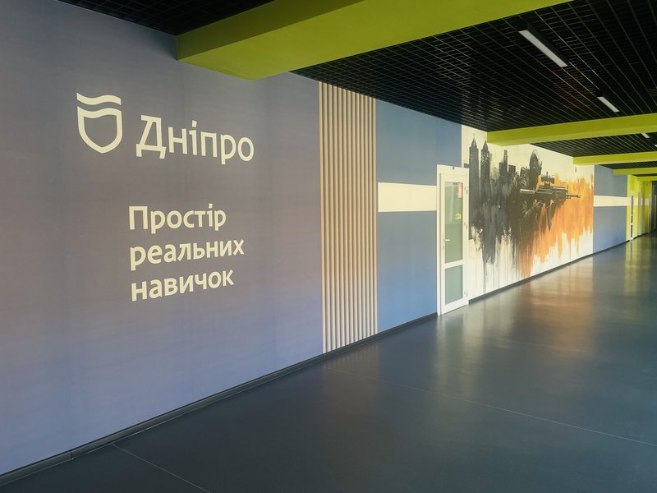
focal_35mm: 26
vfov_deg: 53.1
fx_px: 493
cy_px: 246
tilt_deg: -3.2
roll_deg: +1.0
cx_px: 328
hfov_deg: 67.3
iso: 40
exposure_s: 1/121
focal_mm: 4.2
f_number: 1.6
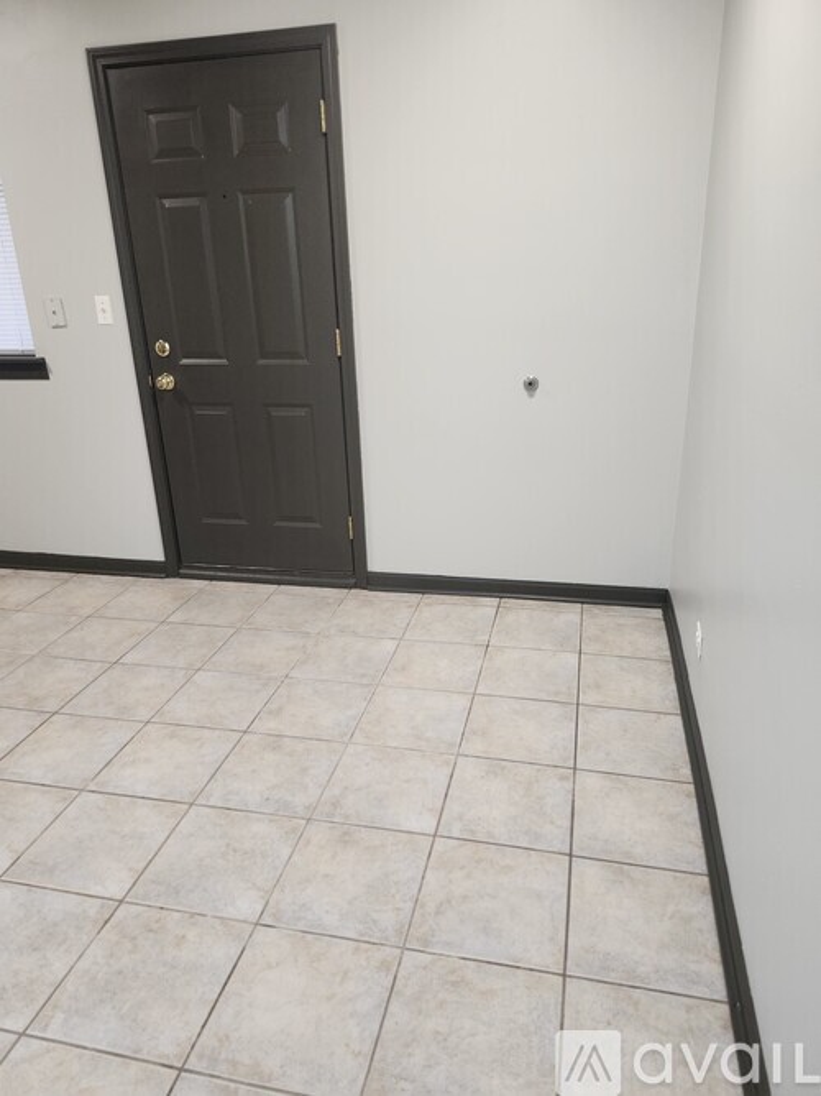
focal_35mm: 23
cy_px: 548
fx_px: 728
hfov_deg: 58.9
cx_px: 410
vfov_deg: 73.9
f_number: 1.8
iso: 640
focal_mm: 5.54
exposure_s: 1/120
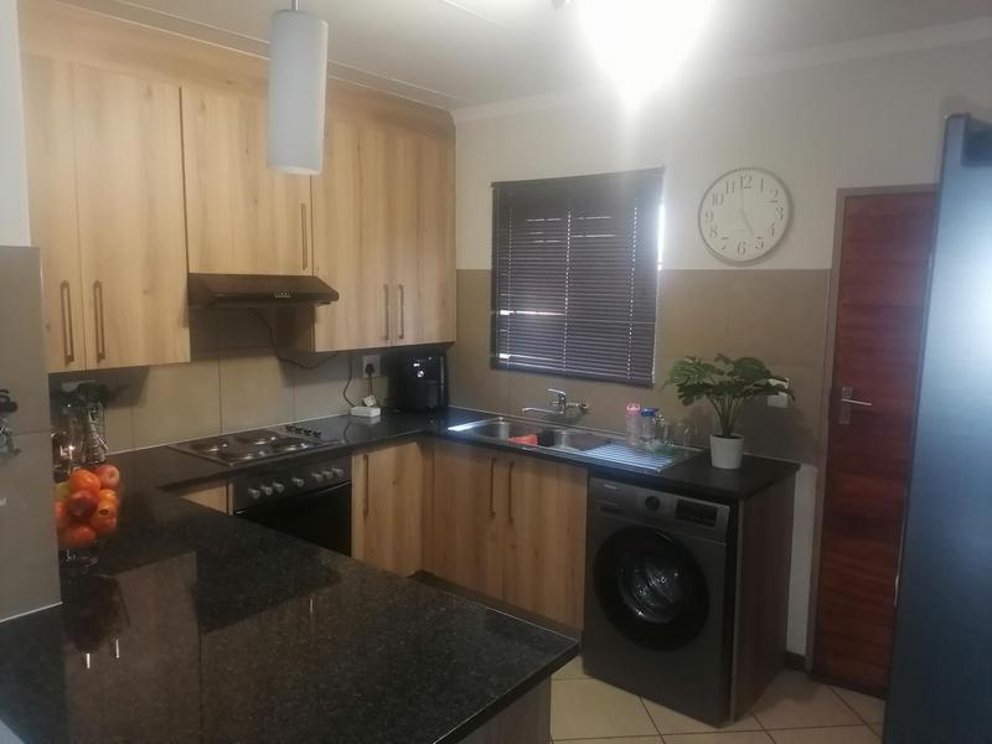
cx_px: 496
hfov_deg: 67.3
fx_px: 745
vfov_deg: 53.1
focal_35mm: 26
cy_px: 372
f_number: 1.8
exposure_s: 1/25
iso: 400
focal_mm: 5.3
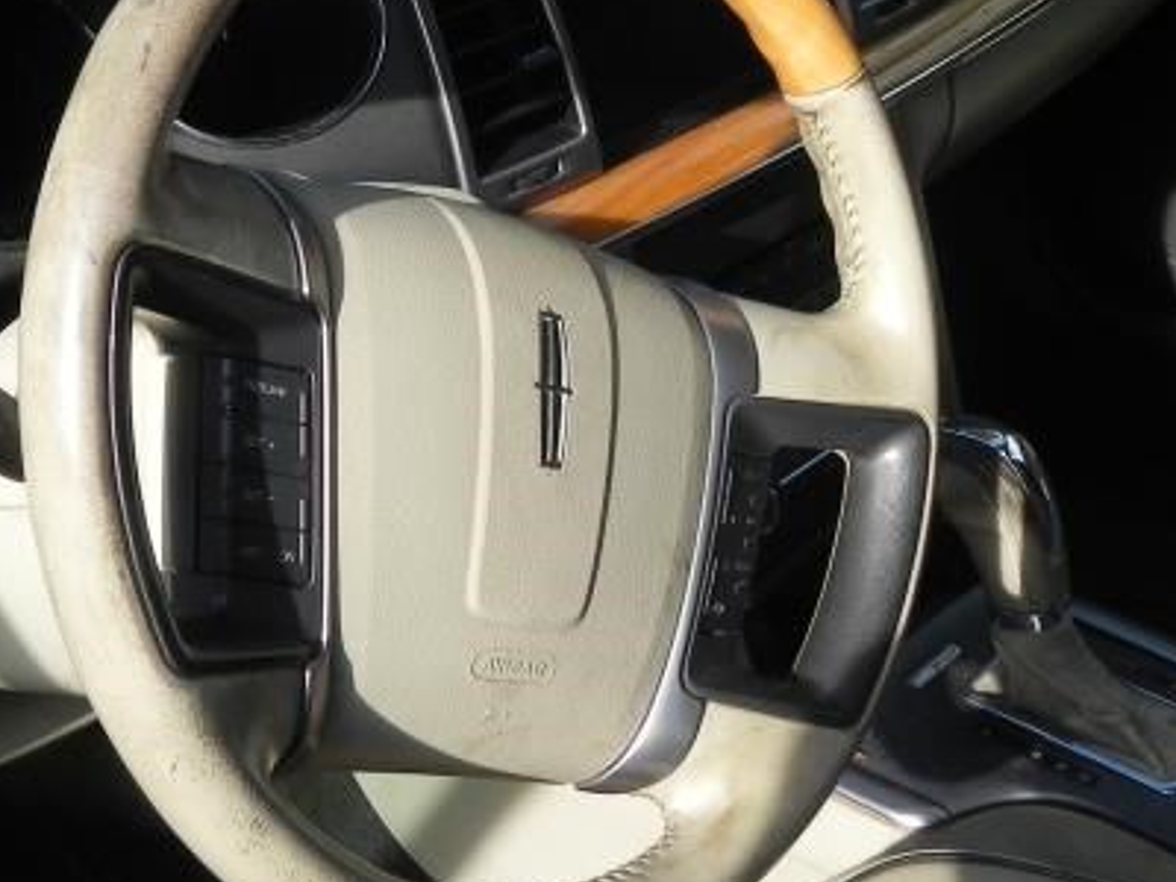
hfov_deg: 29.3
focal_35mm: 66
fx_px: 2242
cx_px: 462
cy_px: 65
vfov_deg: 21.7
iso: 160
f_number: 5.6
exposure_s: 1/250
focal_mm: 5.9
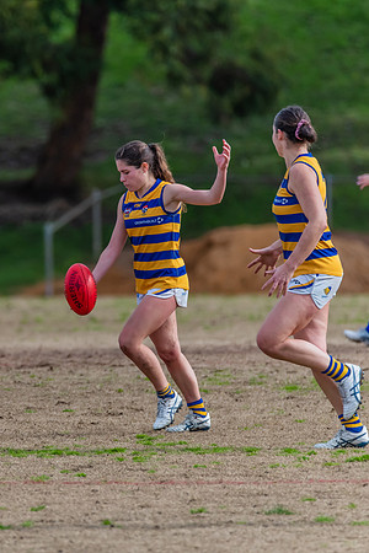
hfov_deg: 1.5
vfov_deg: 2.3
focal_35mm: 906
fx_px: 13924
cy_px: 275
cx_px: 68
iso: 800
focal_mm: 600
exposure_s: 1/2000
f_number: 6.3
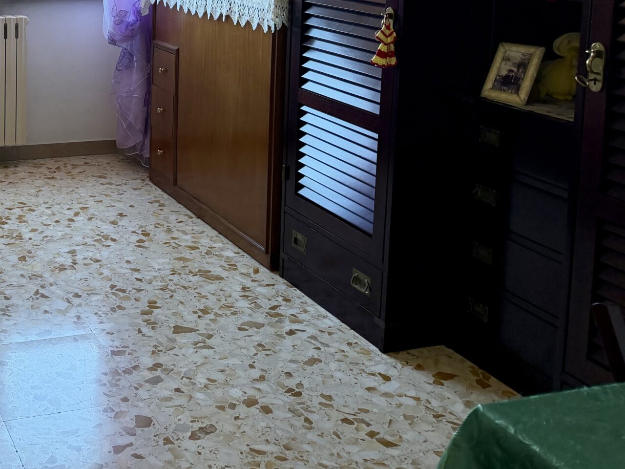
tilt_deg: -6.3
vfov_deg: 28.5
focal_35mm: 48
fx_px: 867
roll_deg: -0.2
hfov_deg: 36.3
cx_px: 24
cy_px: 6
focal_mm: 6.76
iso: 200
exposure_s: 1/125
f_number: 1.78
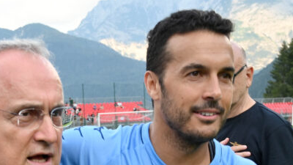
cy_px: 245
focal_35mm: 68
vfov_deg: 16.2
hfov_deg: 30.8
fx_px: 531
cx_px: 127
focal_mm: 25.5
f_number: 5.6
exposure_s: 1/200
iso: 250
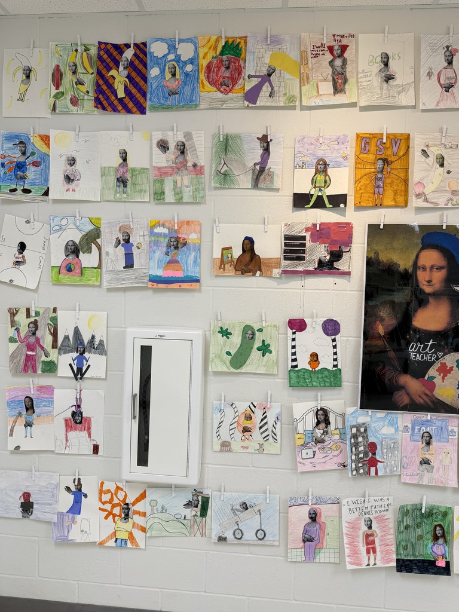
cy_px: 306
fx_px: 424
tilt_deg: -2.7
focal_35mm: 24
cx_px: 230
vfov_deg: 71.6
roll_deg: -1.8
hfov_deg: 56.8
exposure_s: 1/120
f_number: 1.78
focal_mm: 6.76
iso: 80
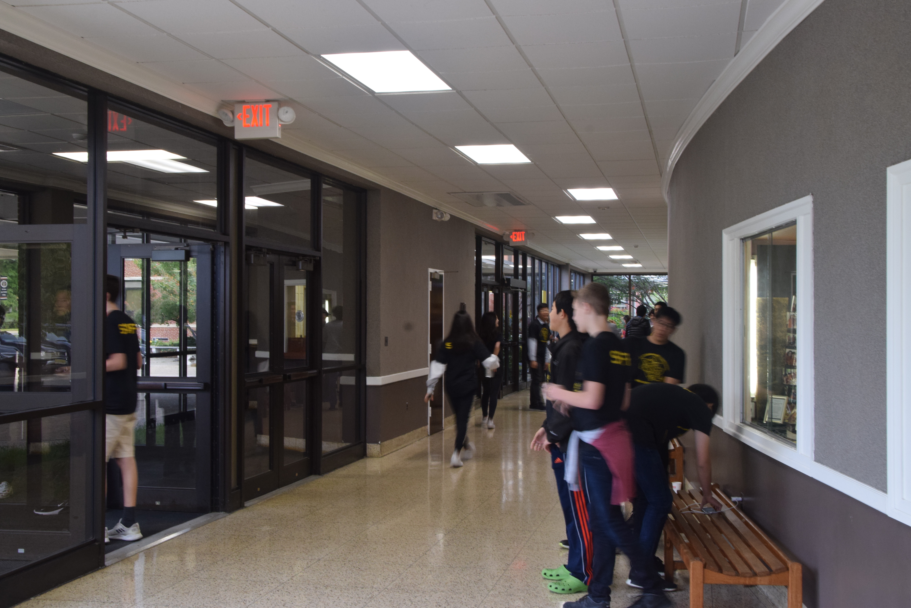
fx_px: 1063
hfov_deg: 46.4
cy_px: 304
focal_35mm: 42
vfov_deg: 31.9
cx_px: 456
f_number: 13
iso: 800
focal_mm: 28
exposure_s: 1/8
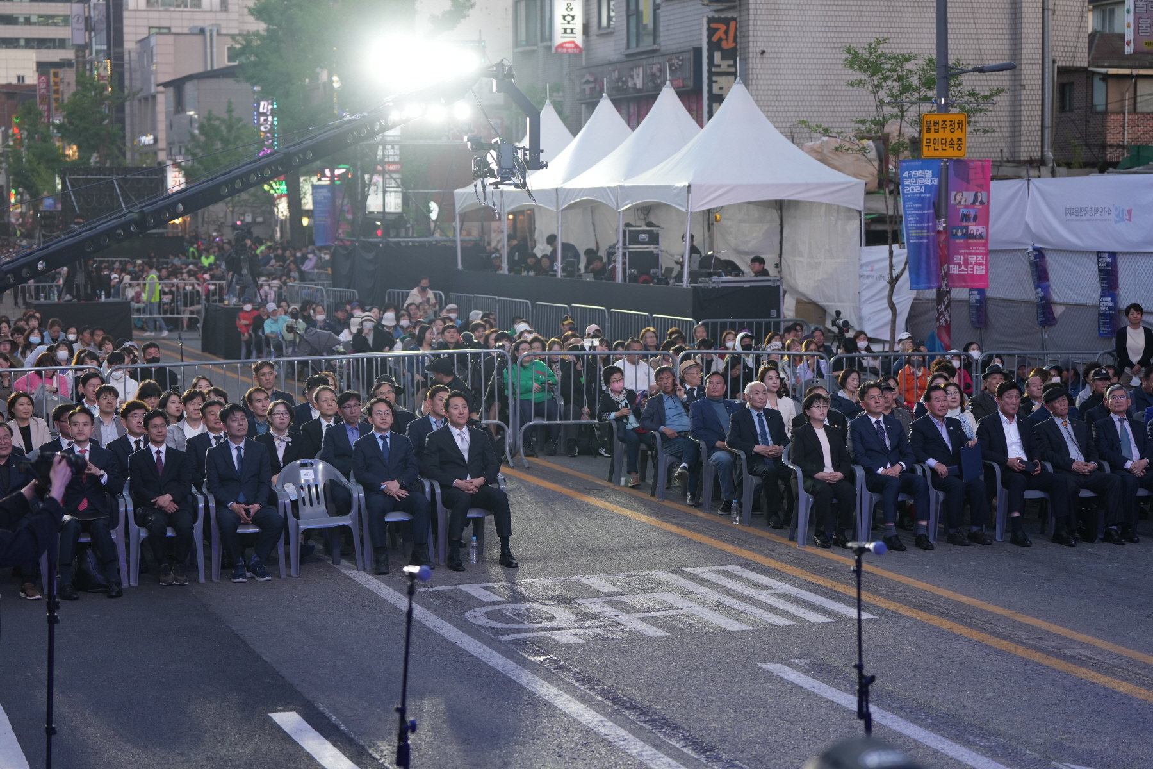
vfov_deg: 19.5
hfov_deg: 28.8
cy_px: 384
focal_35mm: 70
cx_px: 576
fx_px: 2242
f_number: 3.2
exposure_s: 1/250
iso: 500
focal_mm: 70
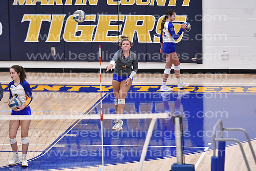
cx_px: 128
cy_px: 86
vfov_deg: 6.1
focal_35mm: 225
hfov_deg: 9.1
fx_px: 1600
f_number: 3.2
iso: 6400
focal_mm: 150
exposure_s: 1/1000
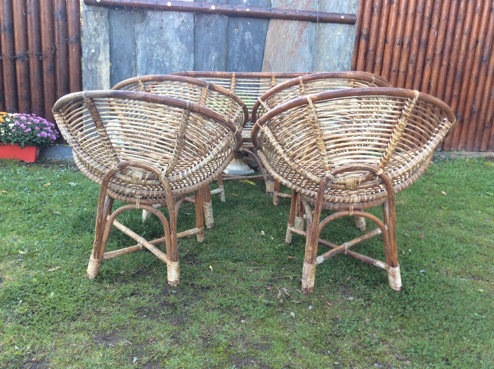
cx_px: 247
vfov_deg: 44.1
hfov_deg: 56.9
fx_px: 456
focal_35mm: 32
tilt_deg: -15.7
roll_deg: -2.6
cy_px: 184
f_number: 2.4
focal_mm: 3.3
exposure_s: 1/50
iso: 40
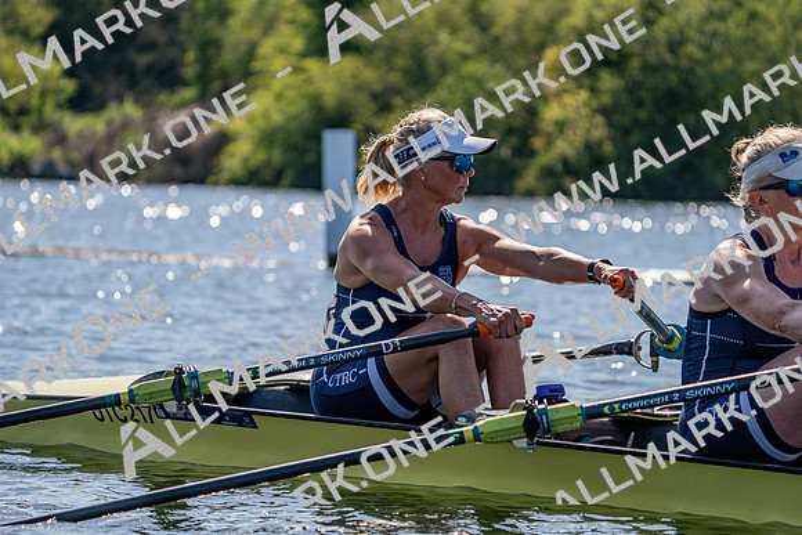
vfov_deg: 6.9
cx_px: 401
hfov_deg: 10.3
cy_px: 268
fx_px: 4456
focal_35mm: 200
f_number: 5.6
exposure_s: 1/2000
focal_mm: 200
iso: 250
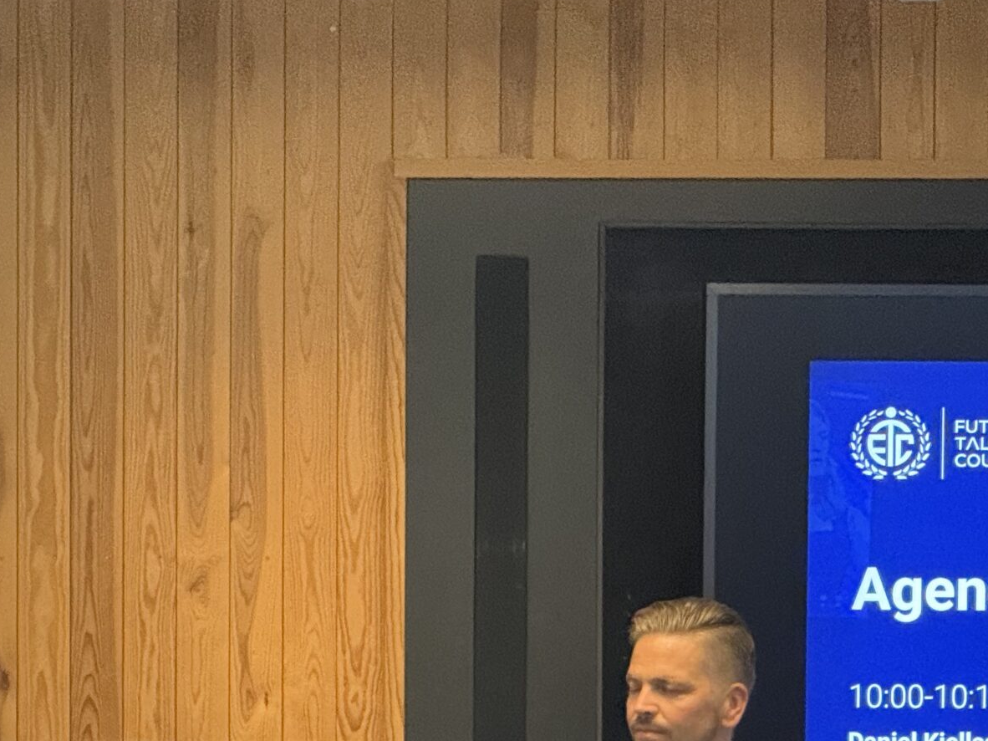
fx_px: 7419
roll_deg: +0.1
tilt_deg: +0.1
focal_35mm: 260
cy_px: 742
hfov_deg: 7.6
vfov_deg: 5.7
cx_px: 204
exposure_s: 1/50
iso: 640
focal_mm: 15.66
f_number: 2.8
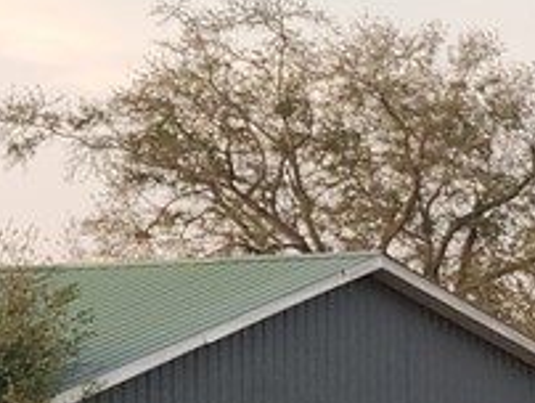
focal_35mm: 182
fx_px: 2816
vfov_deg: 8.2
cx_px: 1605
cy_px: 337
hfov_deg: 8.9
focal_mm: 5.4
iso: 64
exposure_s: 1/180
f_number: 1.8
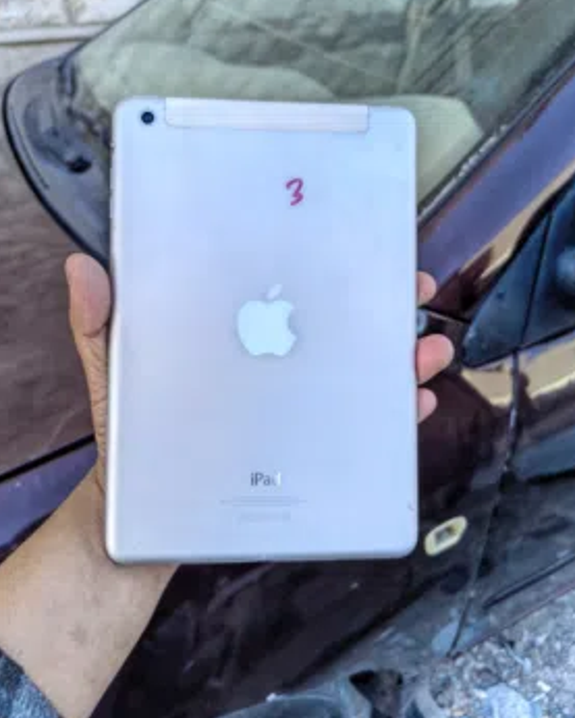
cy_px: 307
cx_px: 270
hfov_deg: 53.2
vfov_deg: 63.8
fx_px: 574
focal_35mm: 27
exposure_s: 1/166
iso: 100
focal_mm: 5.56
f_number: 1.87
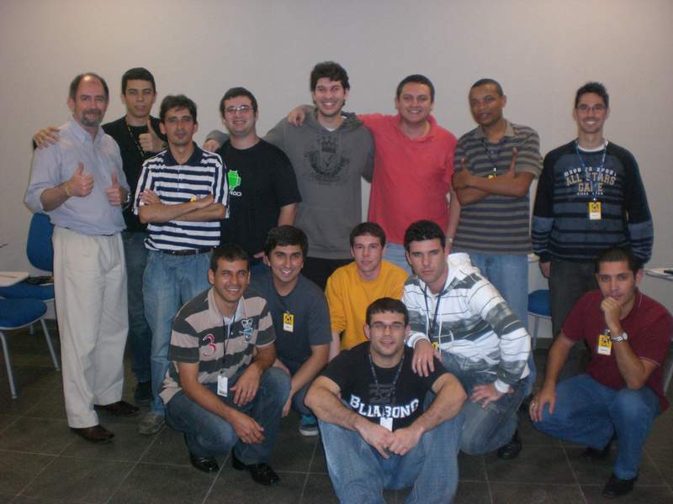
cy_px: 252
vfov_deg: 37.7
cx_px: 336
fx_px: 739
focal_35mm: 38
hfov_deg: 49.0
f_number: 3.1
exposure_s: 1/60
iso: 200
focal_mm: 6.3
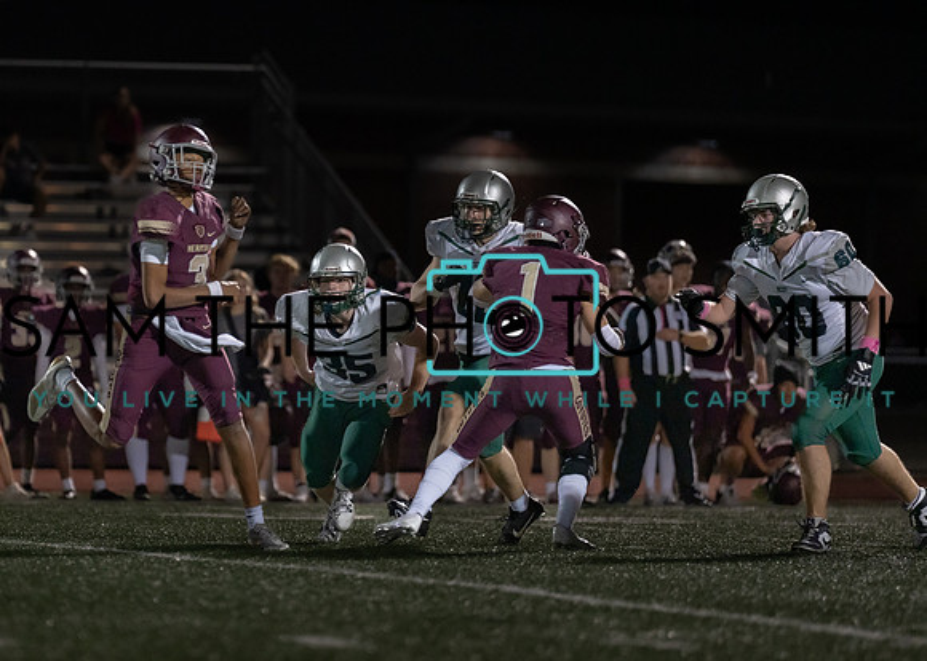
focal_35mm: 291
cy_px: 270
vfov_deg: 4.9
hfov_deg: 6.9
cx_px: 243
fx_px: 7663
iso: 1600
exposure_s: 1/1000
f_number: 2.8
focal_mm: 200
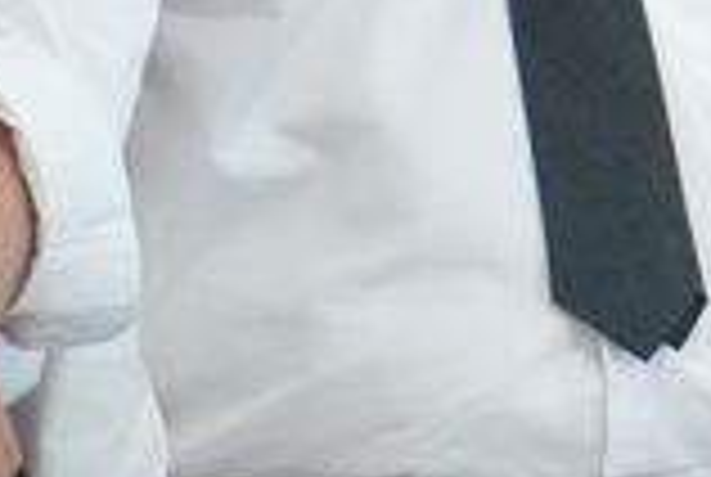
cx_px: 1638
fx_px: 25291
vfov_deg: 1.1
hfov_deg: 1.6
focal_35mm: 1278
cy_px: -457
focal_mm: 135
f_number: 5.6
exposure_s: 1/125
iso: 6400
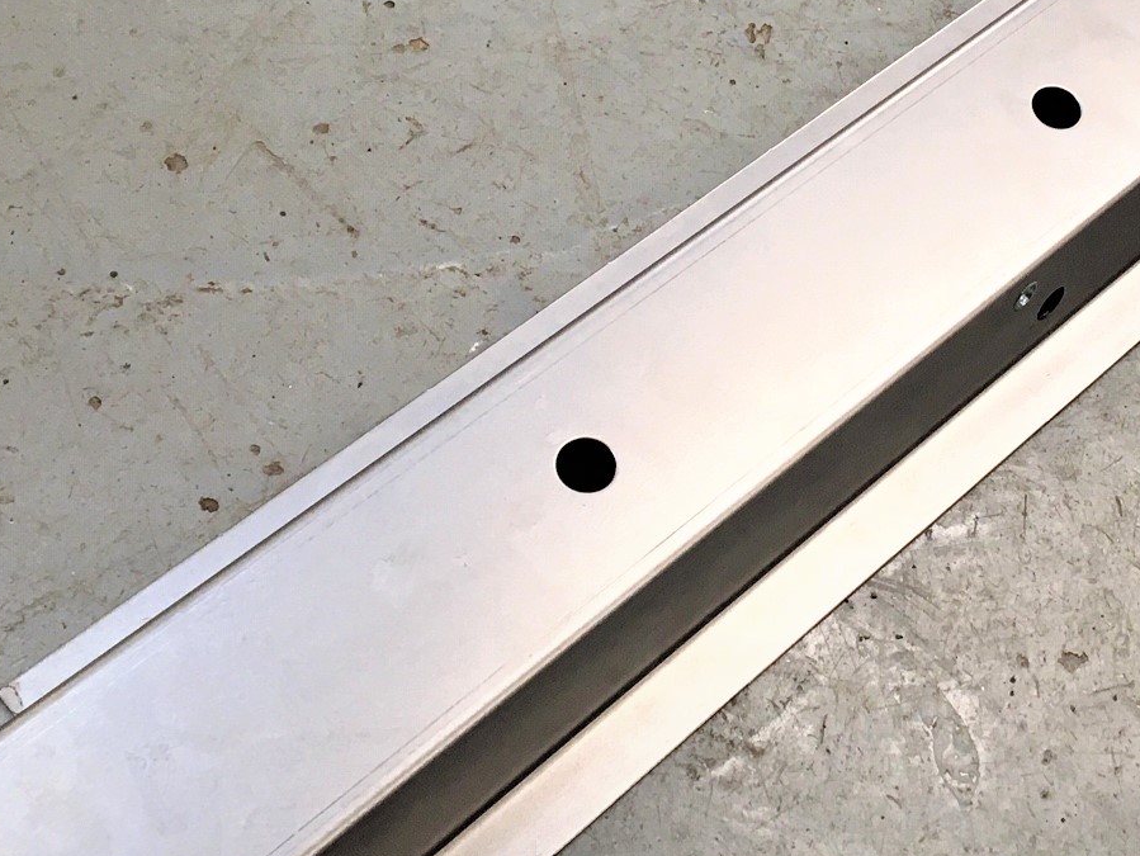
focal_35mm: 65
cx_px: 879
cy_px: 245
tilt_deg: -56.2
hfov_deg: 29.3
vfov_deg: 22.4
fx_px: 2141
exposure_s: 1/33
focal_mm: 4.15
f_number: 2.2
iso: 40
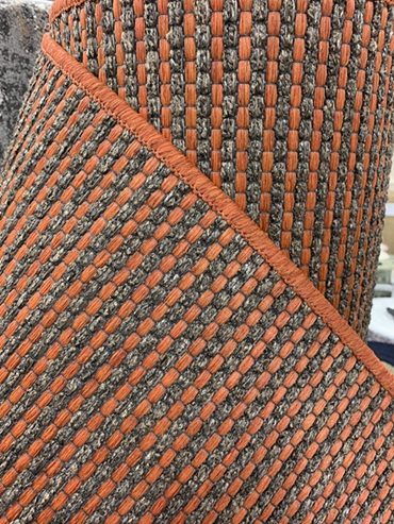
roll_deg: +2.2
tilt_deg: -17.3
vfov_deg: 67.3
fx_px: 394
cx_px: 197
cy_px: 262
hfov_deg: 53.1
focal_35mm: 26
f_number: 1.8
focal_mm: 4.25
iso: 250
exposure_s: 1/60
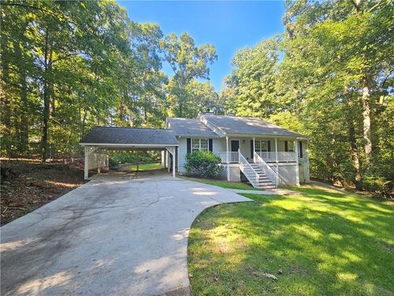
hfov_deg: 106.2
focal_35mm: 13
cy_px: 148
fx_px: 148
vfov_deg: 89.9
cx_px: 197
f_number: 2.2
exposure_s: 1/120
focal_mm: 2.2
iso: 80
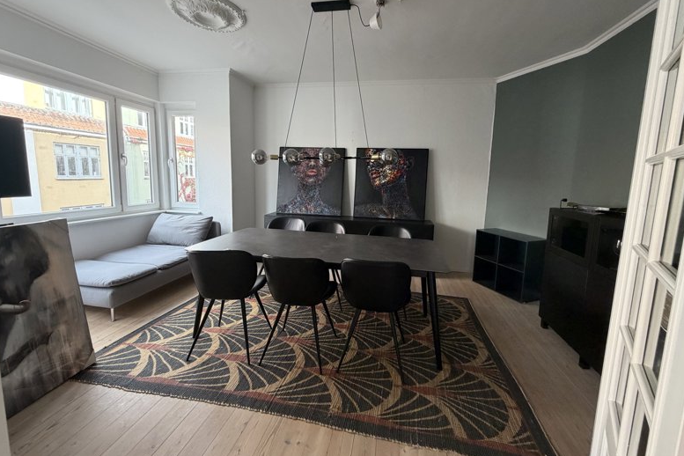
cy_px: 210
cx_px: 348
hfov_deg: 100.4
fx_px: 285
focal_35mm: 15
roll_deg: -1.8
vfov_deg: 77.2
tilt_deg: -6.0
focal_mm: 2.22
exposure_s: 1/121
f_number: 2.2
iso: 250
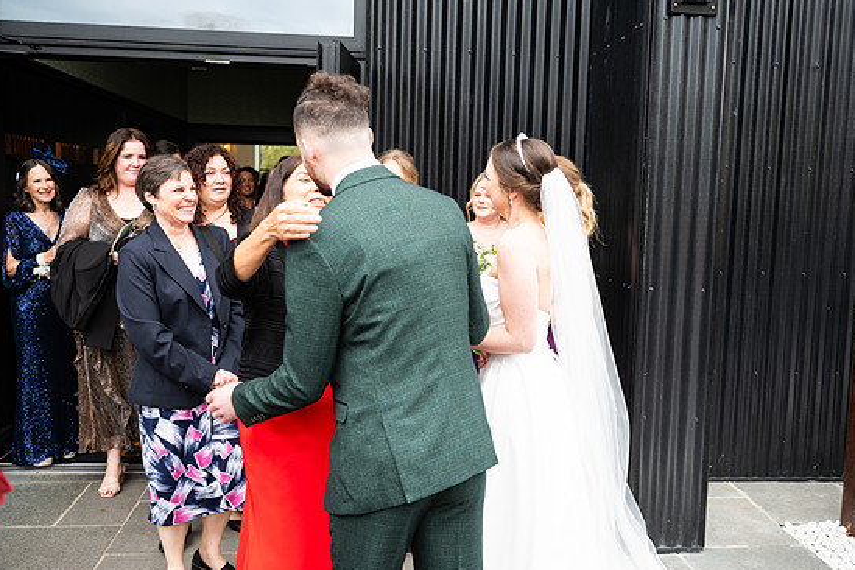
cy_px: 295
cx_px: 442
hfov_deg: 51.9
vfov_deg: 35.9
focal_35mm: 37
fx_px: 879
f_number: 3.5
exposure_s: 1/200
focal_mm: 35
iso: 160
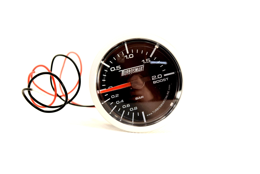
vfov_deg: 19.8
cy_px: 87
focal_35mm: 69
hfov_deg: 29.2
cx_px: 130
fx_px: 499
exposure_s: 1/160
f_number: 6.3
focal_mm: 46
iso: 400
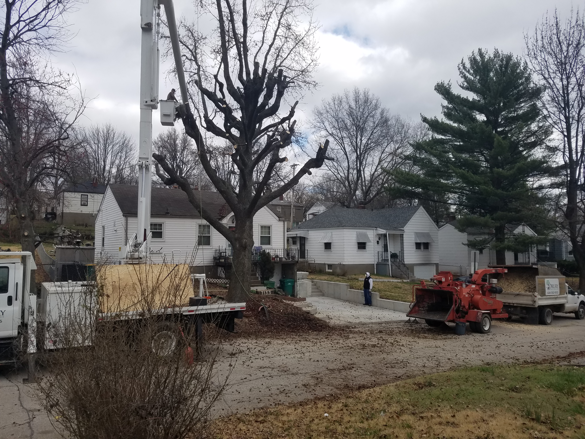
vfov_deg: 53.1
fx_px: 439
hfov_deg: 67.3
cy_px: 220
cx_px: 292
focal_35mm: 26
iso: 50
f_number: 1.7
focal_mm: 4.2
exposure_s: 1/2568
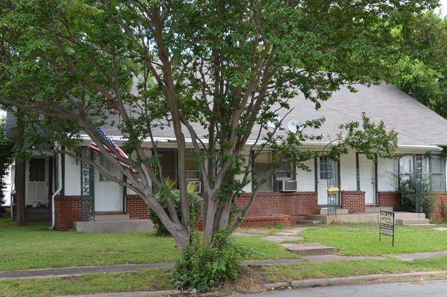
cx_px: 241
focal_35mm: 40
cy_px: 167
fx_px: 496
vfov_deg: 33.3
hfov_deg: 48.5
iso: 125
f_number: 5.6
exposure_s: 1/125
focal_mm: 22
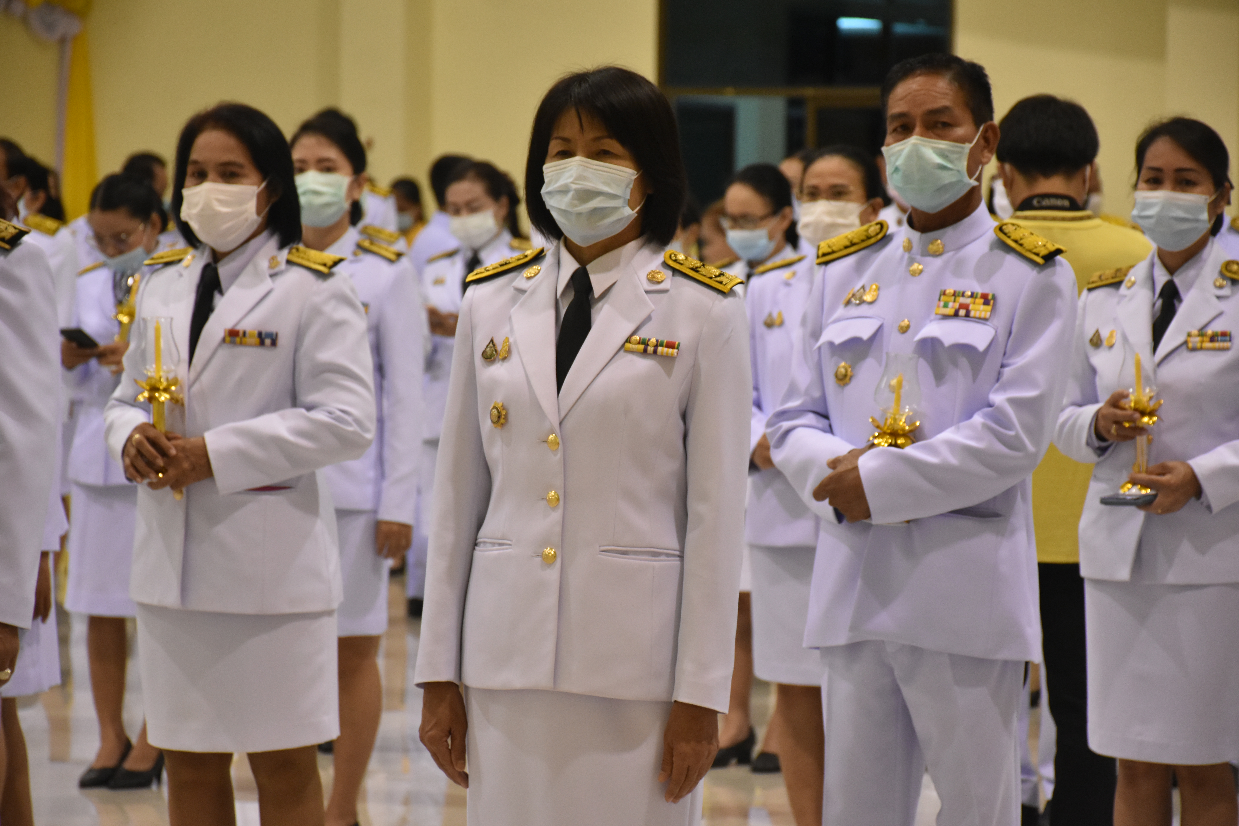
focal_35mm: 150
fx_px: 5162
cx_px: 620
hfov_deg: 13.7
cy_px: 413
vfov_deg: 9.1
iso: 2000
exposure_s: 1/50
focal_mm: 100
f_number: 5.6
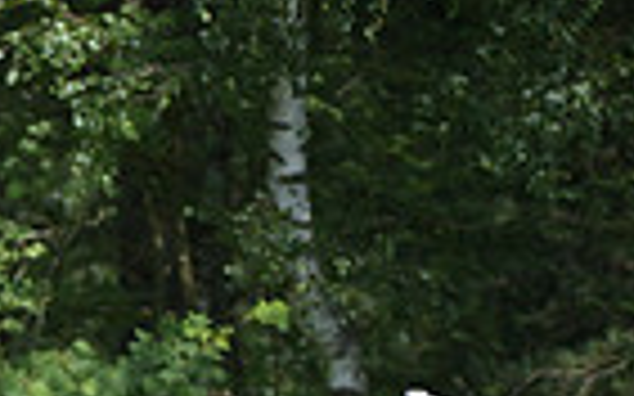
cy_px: 853
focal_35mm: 1132
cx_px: -612
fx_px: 19552
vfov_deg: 1.2
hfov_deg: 1.9
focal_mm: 270
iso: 400
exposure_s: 1/1250
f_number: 5
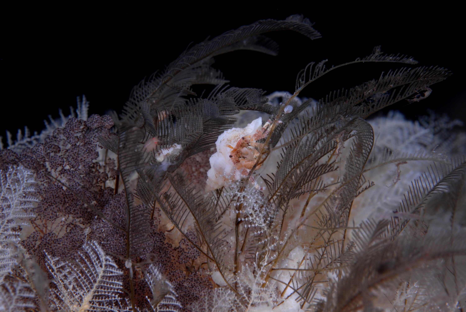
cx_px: 233
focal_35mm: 90
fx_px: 1166
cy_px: 156
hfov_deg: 22.6
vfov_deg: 15.2
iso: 200
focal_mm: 60
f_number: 22
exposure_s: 1/125
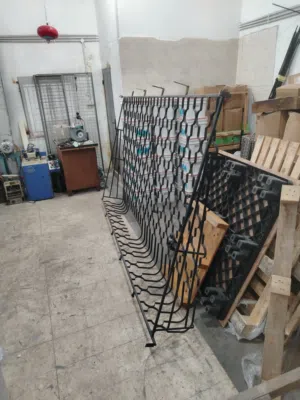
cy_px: 200
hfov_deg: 56.8
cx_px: 150
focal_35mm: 24
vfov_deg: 71.6
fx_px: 277
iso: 538
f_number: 1.75
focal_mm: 5.25
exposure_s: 1/33.3
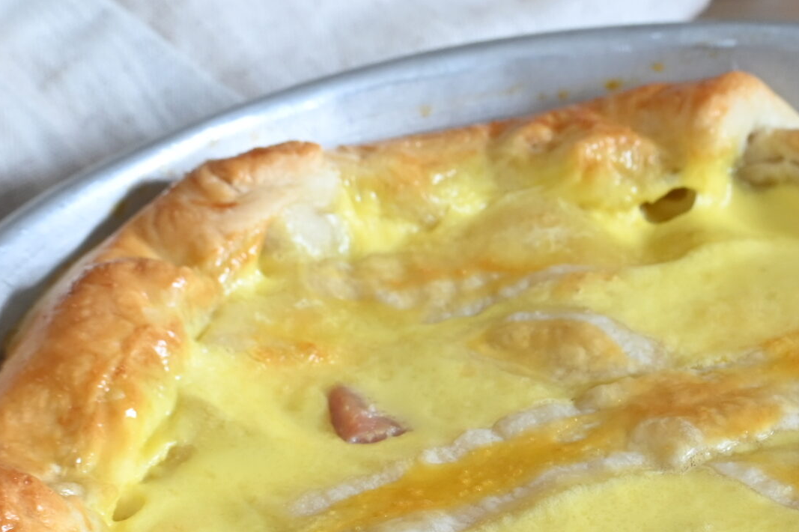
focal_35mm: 180
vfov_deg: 7.6
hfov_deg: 11.4
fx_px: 3992
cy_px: 530
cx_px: 654
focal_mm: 50
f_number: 8
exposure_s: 1/13
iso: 640
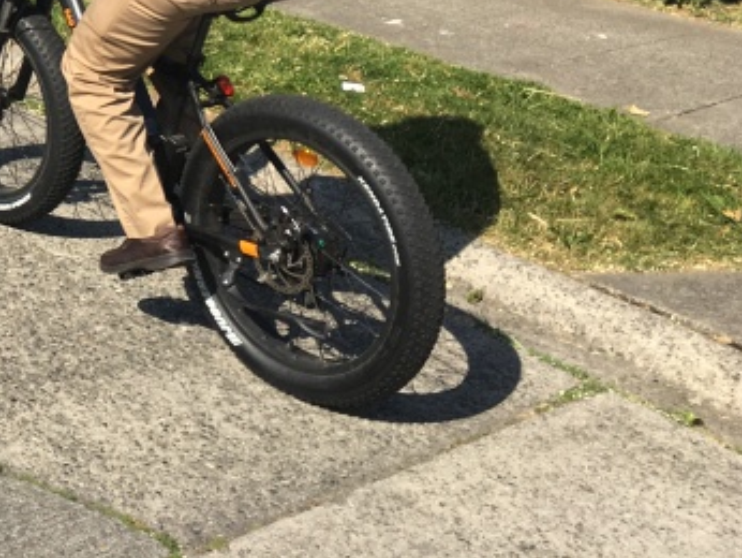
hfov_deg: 26.7
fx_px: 1437
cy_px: -77
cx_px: -71
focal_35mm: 67
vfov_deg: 20.8
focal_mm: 4.15
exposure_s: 1/1282
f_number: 2.2
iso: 25
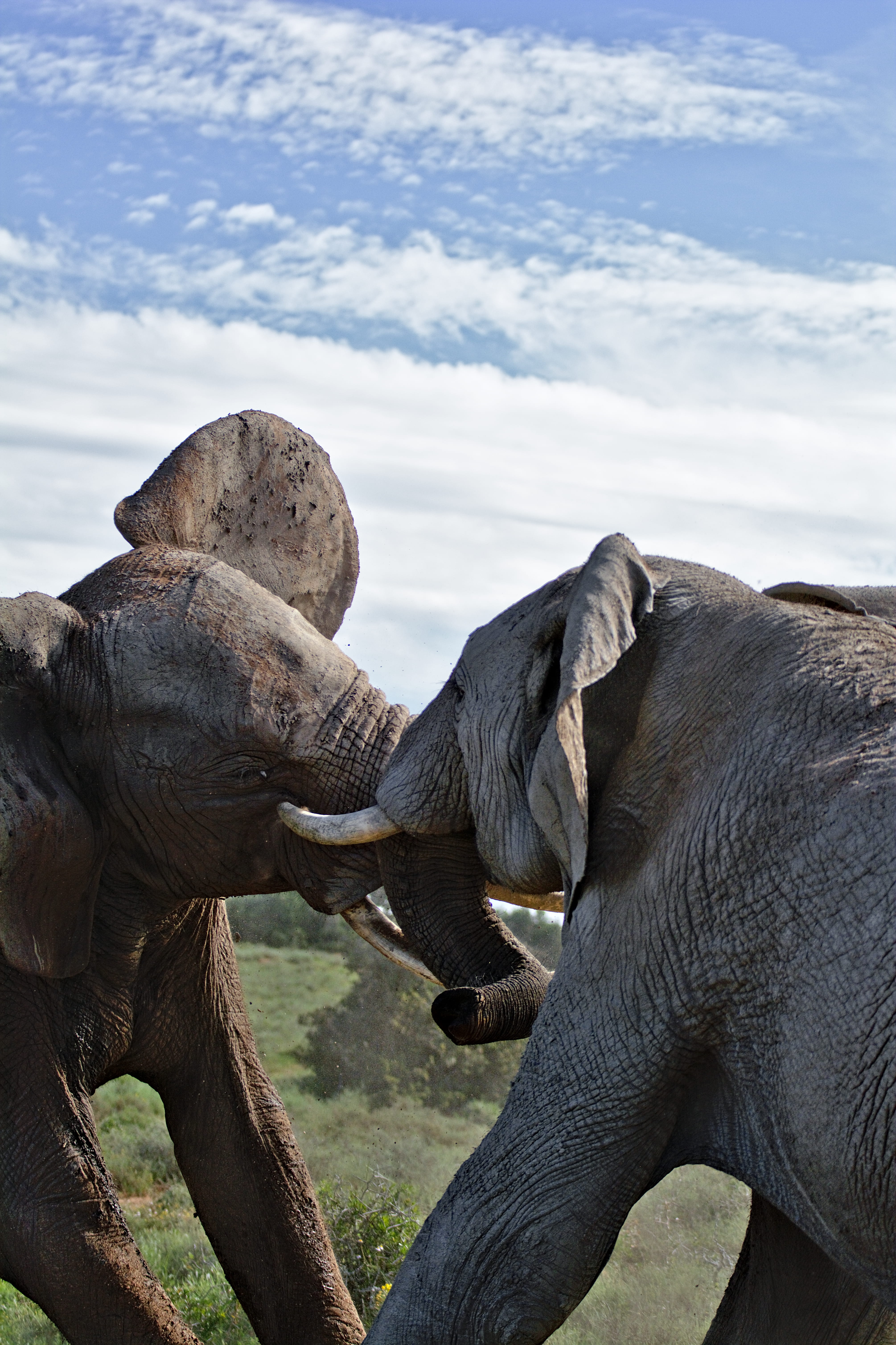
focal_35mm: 105
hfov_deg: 13.0
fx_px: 3922
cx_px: 448
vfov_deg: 19.5
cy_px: 672
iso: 100
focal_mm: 70
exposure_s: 1/2500
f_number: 4
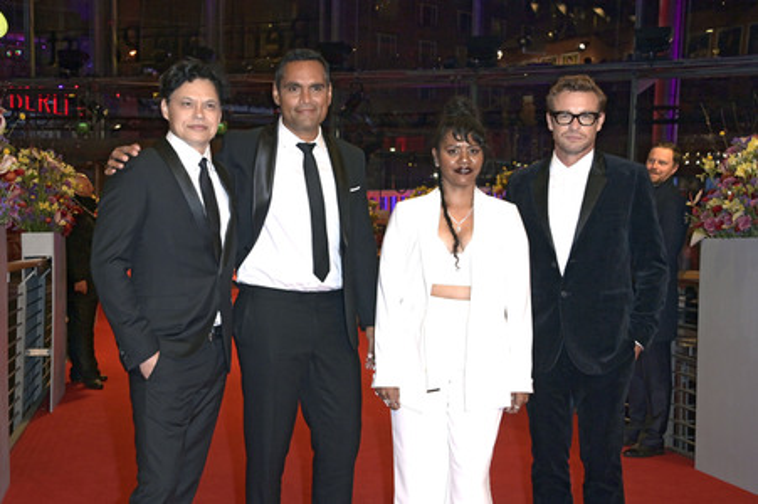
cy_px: 252
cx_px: 379
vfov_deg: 29.8
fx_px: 947
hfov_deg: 43.6
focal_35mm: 45
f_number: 6.3
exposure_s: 1/250
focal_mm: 45
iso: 1250
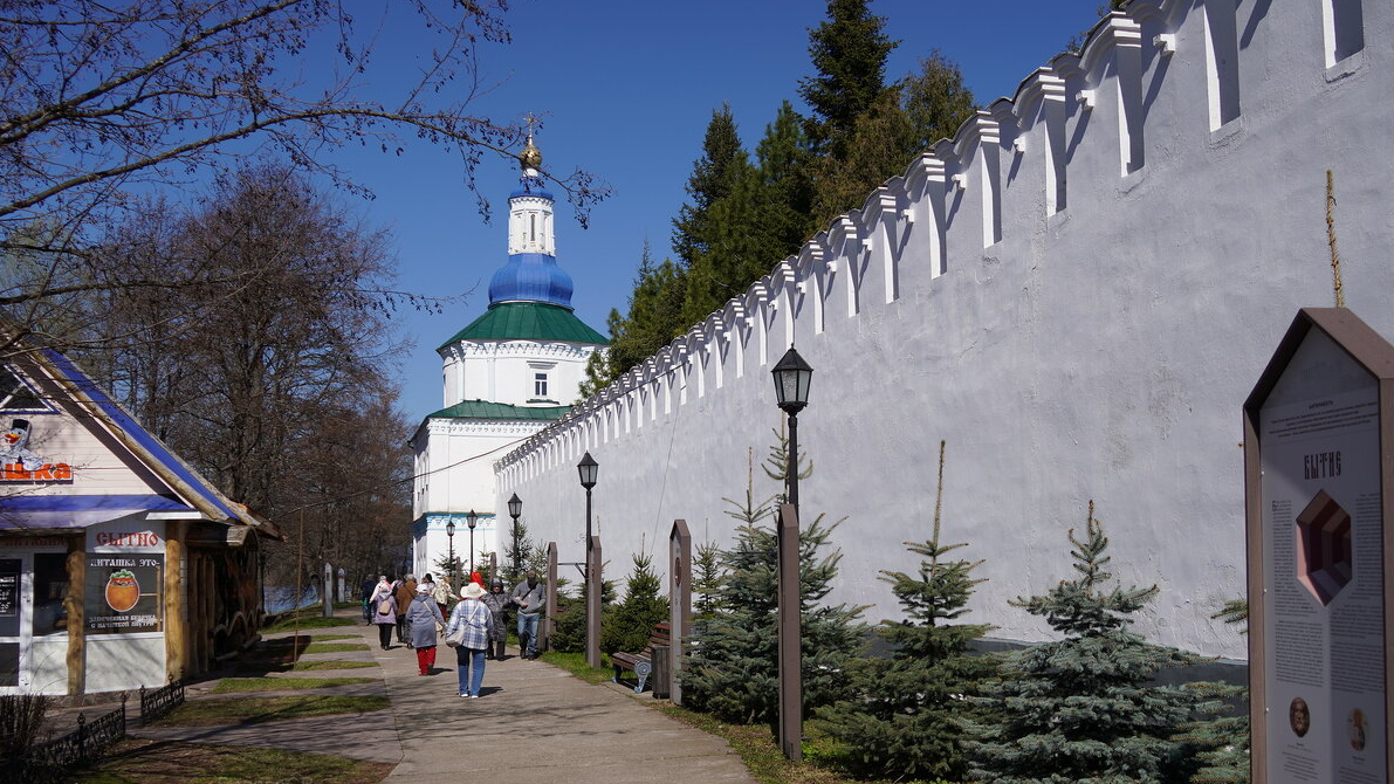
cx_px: 694
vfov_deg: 31.1
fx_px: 1405
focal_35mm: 38
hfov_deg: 52.8
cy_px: 454
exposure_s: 1/2000
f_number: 4
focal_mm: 24
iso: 100
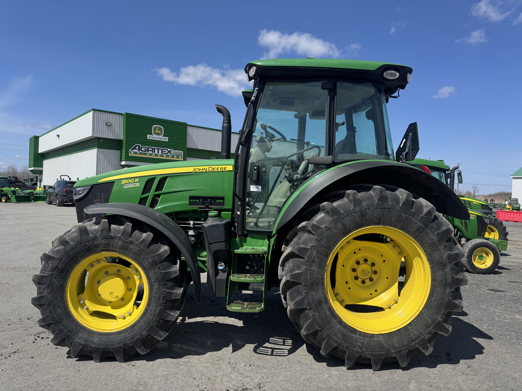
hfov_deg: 71.6
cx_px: 261
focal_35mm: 24
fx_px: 362
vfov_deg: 56.8
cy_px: 196
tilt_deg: +1.3
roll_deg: -0.5
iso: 80
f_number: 1.78
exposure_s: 1/4608
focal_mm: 6.76
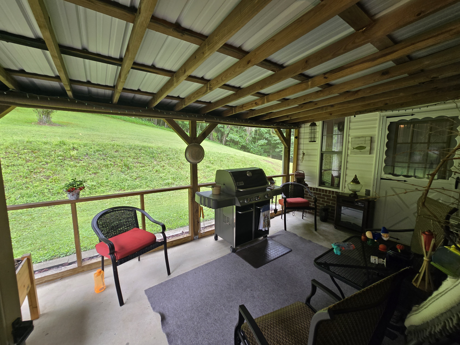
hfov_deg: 106.2
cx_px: 230
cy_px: 172
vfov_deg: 89.9
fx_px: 173
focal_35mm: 13
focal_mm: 2.2
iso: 64
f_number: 2.2
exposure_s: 1/60
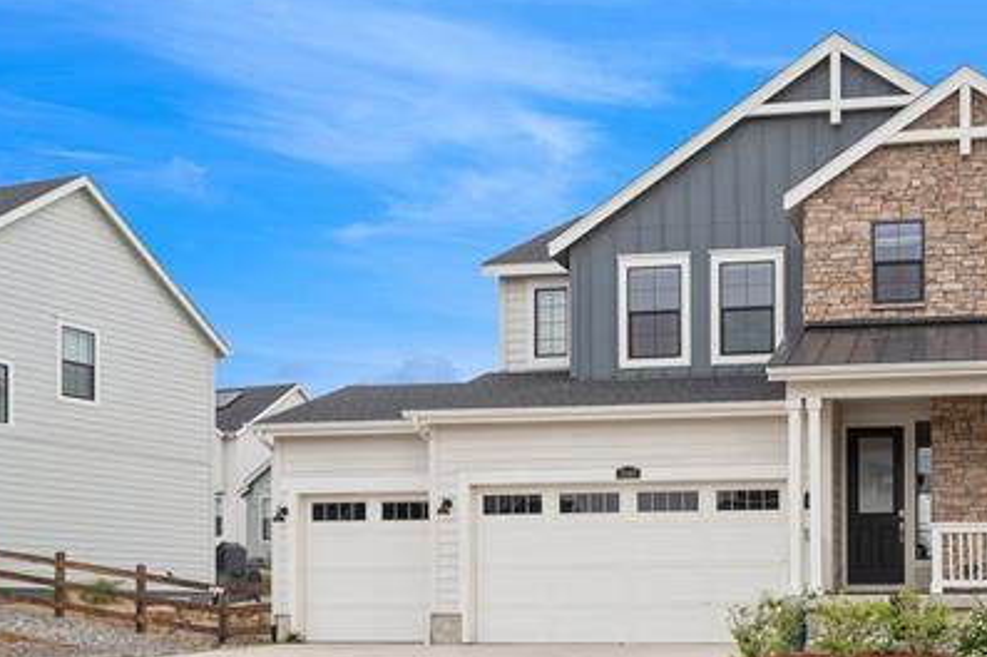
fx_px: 1370
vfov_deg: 26.8
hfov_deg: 38.3
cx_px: 771
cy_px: 416
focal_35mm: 50
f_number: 8
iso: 400
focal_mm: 31
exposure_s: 1/500
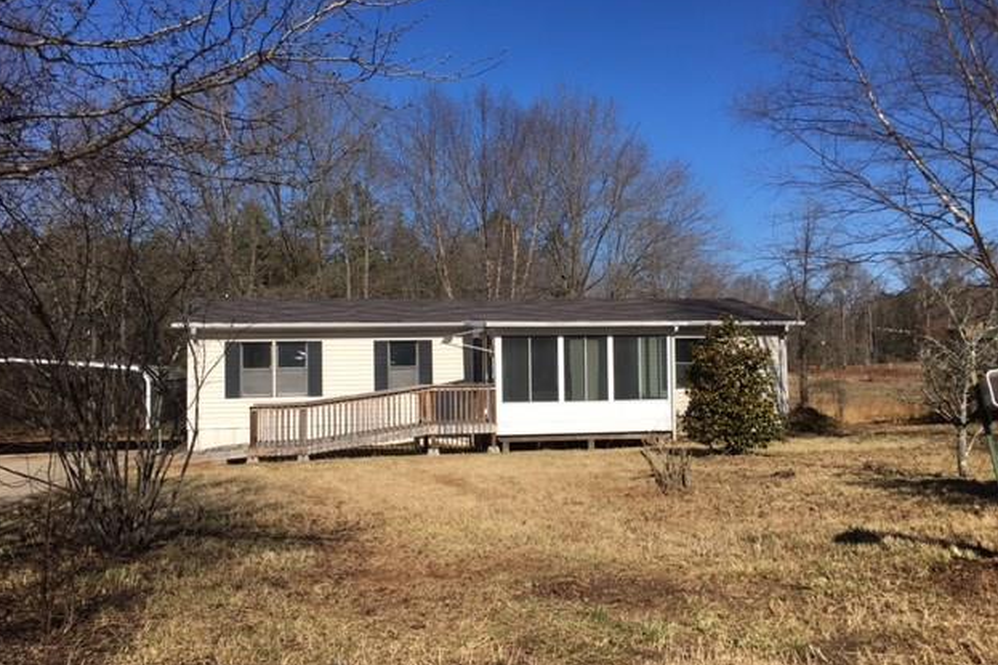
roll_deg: -0.7
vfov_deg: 42.3
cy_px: 340
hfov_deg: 60.3
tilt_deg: +3.9
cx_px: 487
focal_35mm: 31
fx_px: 859
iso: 25
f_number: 2.2
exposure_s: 1/1972
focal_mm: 4.15
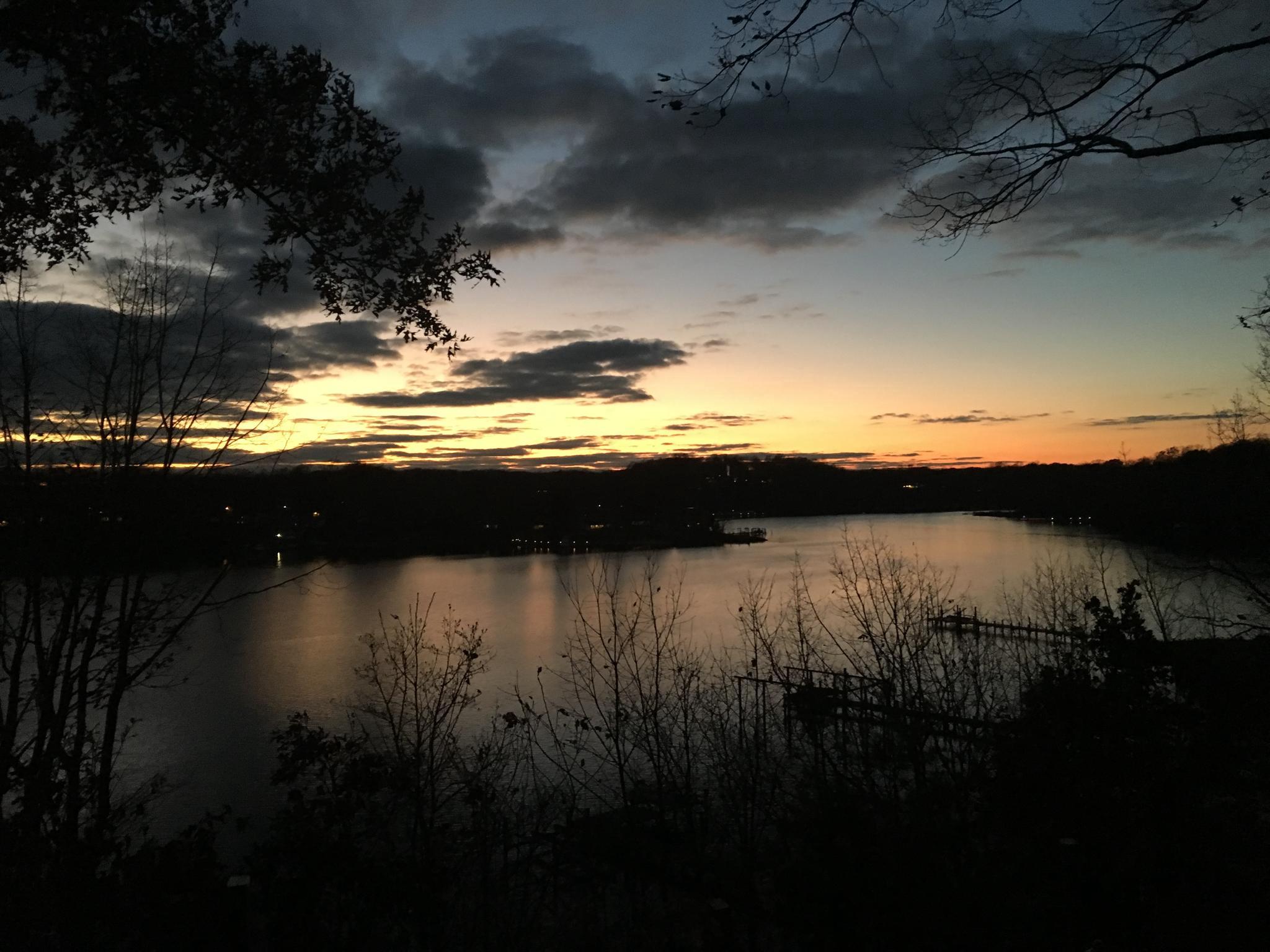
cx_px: 635
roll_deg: +0.4
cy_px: 476
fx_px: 1064
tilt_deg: +3.8
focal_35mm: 29
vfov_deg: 48.2
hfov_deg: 61.7
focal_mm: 4.15
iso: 200
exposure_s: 1/20
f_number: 2.2
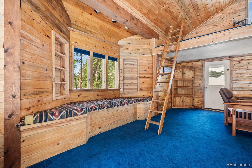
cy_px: 84
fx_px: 112
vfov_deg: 73.8
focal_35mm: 16
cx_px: 126
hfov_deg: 96.7
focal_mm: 16
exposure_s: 1/4
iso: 200
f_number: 8
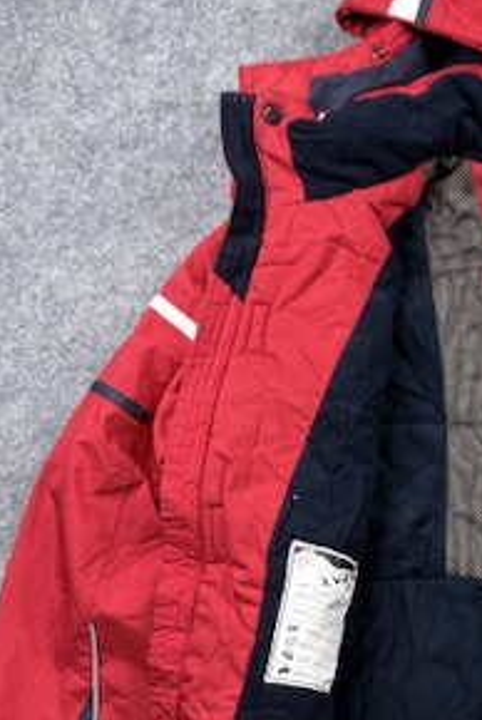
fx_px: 1102
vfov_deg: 35.5
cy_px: 524
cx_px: 552
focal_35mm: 55
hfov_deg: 23.0
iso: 100
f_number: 1.78
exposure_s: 1/100
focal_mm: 6.76
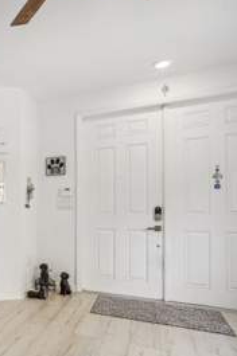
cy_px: 193
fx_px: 287
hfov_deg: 32.1
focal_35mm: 29
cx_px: -82
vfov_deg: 63.6
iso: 400
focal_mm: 16
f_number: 8
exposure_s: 1/20
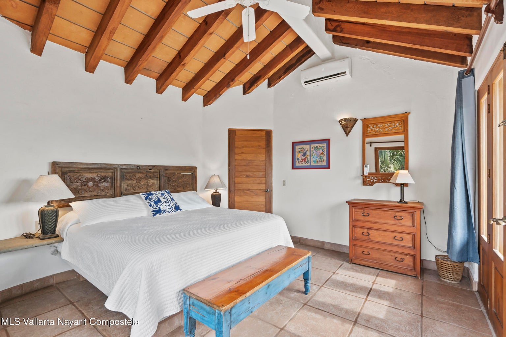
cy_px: 168
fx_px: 225
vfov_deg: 73.7
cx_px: 253
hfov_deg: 96.7
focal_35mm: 16
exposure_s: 1/10
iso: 500
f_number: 8
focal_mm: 16
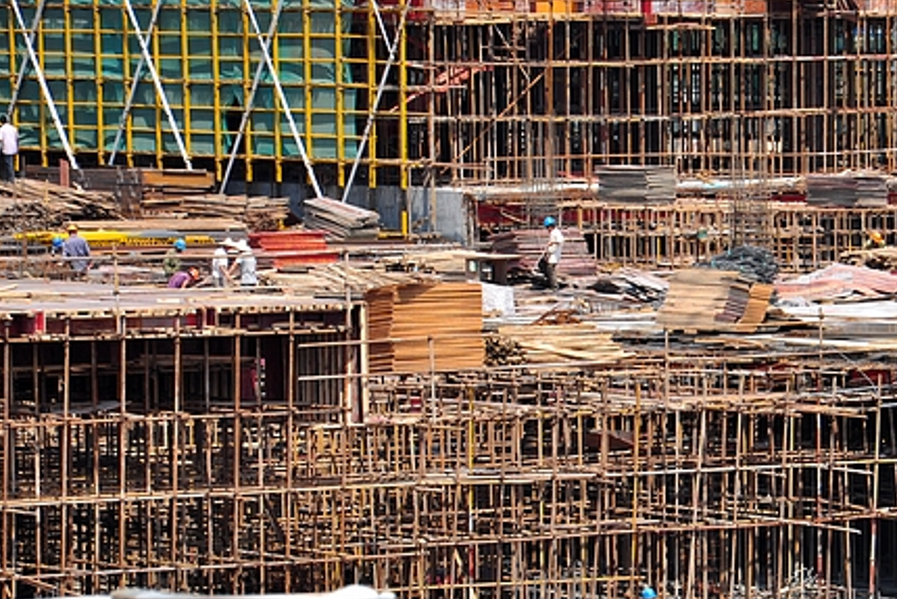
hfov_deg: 9.4
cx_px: 590
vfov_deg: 6.3
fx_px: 5476
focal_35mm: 220
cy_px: 367
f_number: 8
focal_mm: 105
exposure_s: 1/320
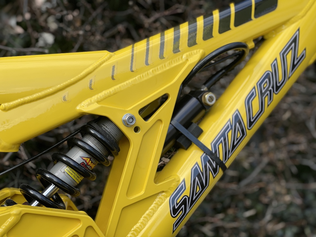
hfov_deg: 36.8
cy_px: 118
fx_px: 475
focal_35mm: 52
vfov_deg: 28.0
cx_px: 158
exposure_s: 1/369
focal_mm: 6
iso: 32
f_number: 2
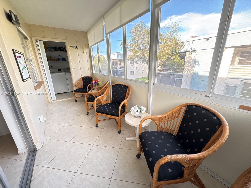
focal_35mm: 14
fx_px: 102
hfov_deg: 102.1
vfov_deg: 85.7
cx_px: 126
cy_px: 94
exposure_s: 1/99
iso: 125
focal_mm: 2.22
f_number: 2.2
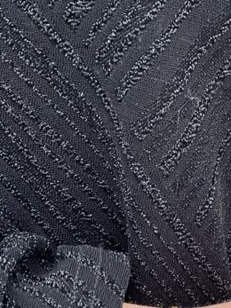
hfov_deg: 7.7
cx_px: 236
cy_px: 246
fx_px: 1718
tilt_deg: -13.7
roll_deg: +2.0
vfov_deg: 10.2
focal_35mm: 193
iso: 250
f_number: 2.8
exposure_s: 1/91
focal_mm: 9
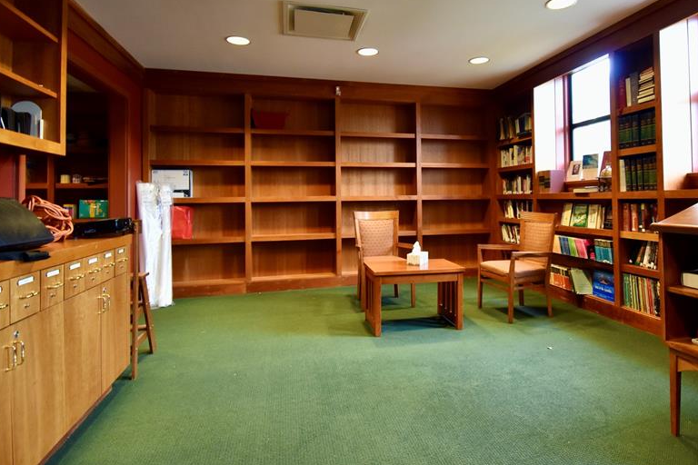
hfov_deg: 83.6
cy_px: 187
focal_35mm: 20
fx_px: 388
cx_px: 394
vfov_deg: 61.4
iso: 800
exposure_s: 1/15
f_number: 4.5
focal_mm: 10
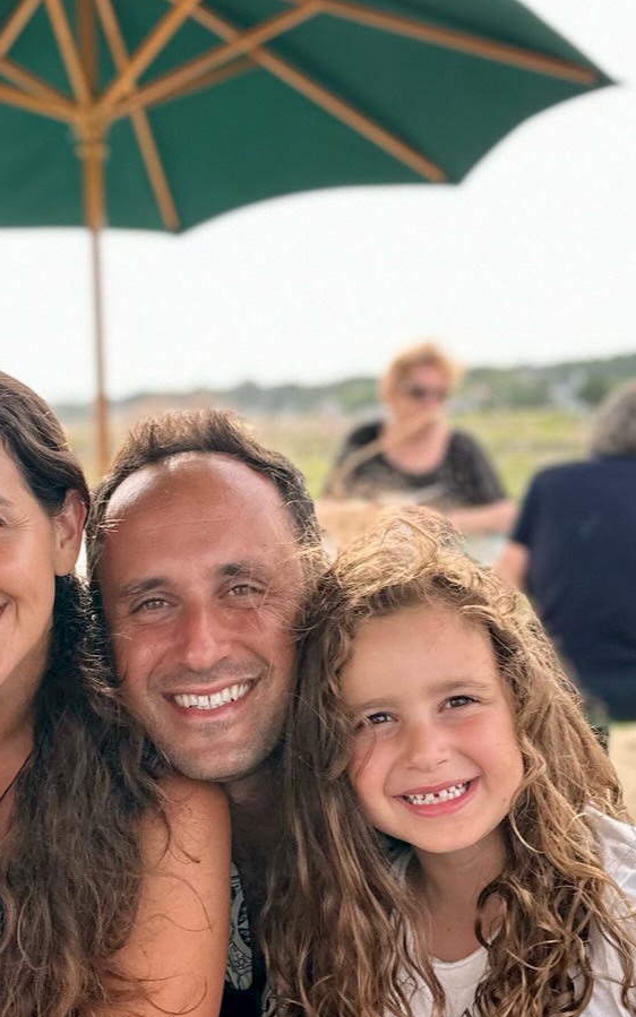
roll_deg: +1.1
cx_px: 183
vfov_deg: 35.0
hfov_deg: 22.2
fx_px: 1608
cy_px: 579
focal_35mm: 58
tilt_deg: -5.9
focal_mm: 6.86
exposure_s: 1/549
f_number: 1.78
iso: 80
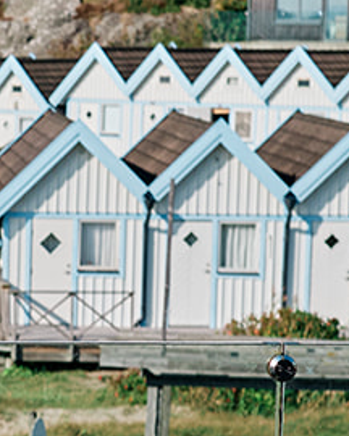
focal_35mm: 195
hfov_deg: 7.5
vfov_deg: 9.9
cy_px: 345
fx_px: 2518
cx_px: -415
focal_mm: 23
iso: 125
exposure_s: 1/1700
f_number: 4
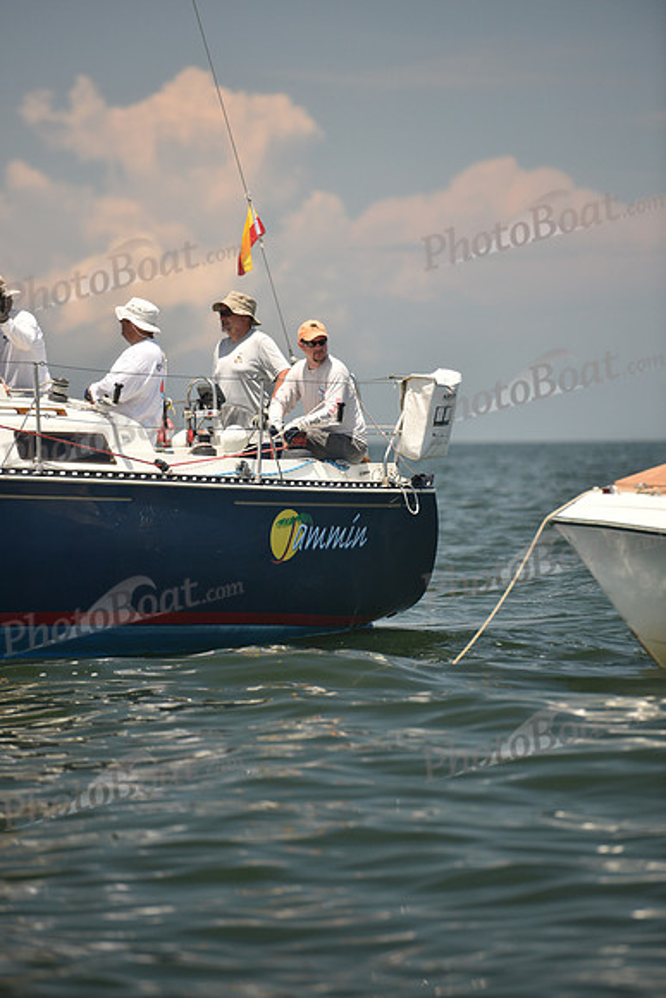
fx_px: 5546
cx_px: 333
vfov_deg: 10.3
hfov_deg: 6.9
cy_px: 499
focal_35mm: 200
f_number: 3.5
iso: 320
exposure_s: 1/2000
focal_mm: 200
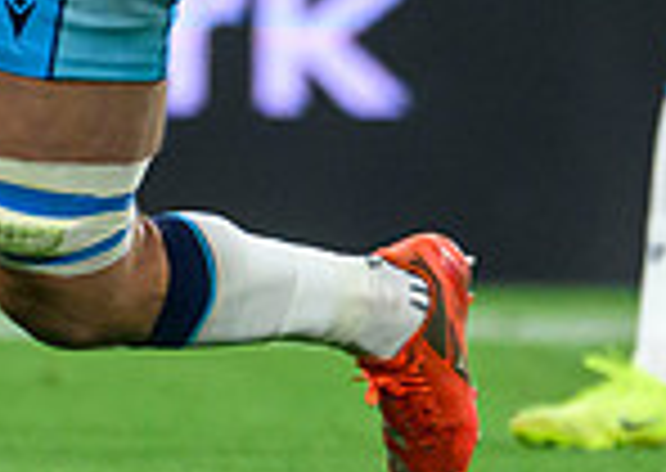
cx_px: 650
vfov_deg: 0.3
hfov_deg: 0.5
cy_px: 139
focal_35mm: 4162
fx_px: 78545
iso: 3200
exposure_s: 1/1250
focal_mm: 560
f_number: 4
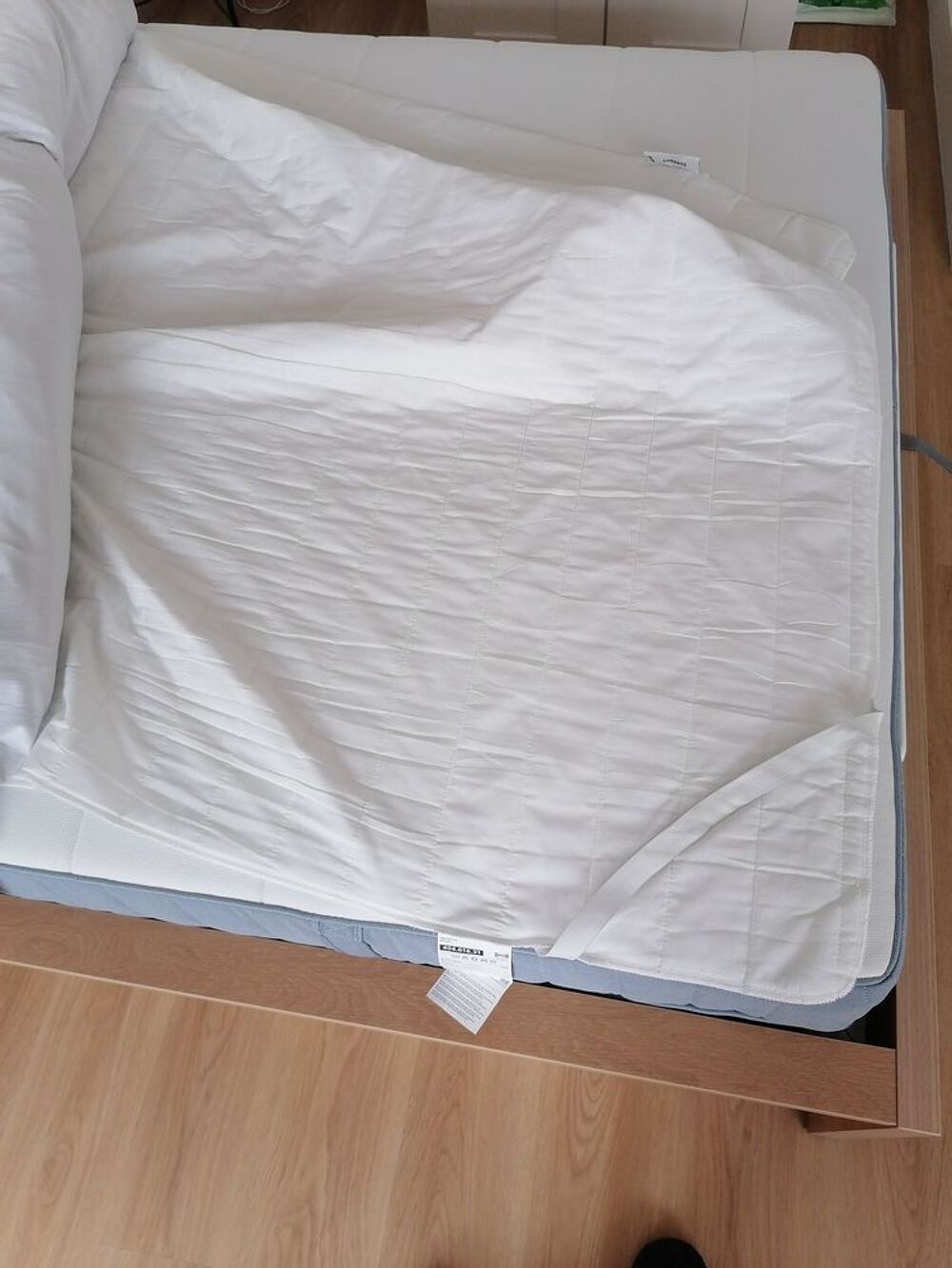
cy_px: 634
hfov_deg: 53.1
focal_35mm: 26
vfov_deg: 67.3
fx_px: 953
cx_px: 476
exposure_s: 1/33.3
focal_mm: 5.3
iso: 200
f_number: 1.8
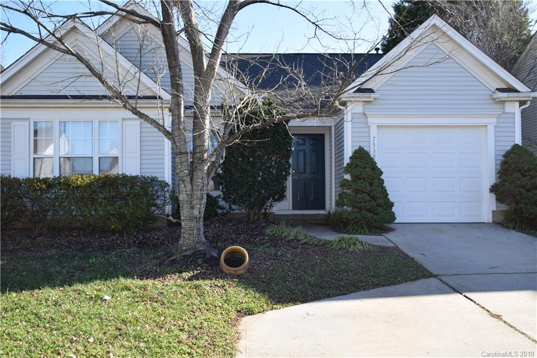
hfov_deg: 53.1
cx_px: 268
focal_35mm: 36
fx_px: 537
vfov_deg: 36.8
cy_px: 179
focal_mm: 24
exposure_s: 1/160
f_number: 6.3
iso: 100
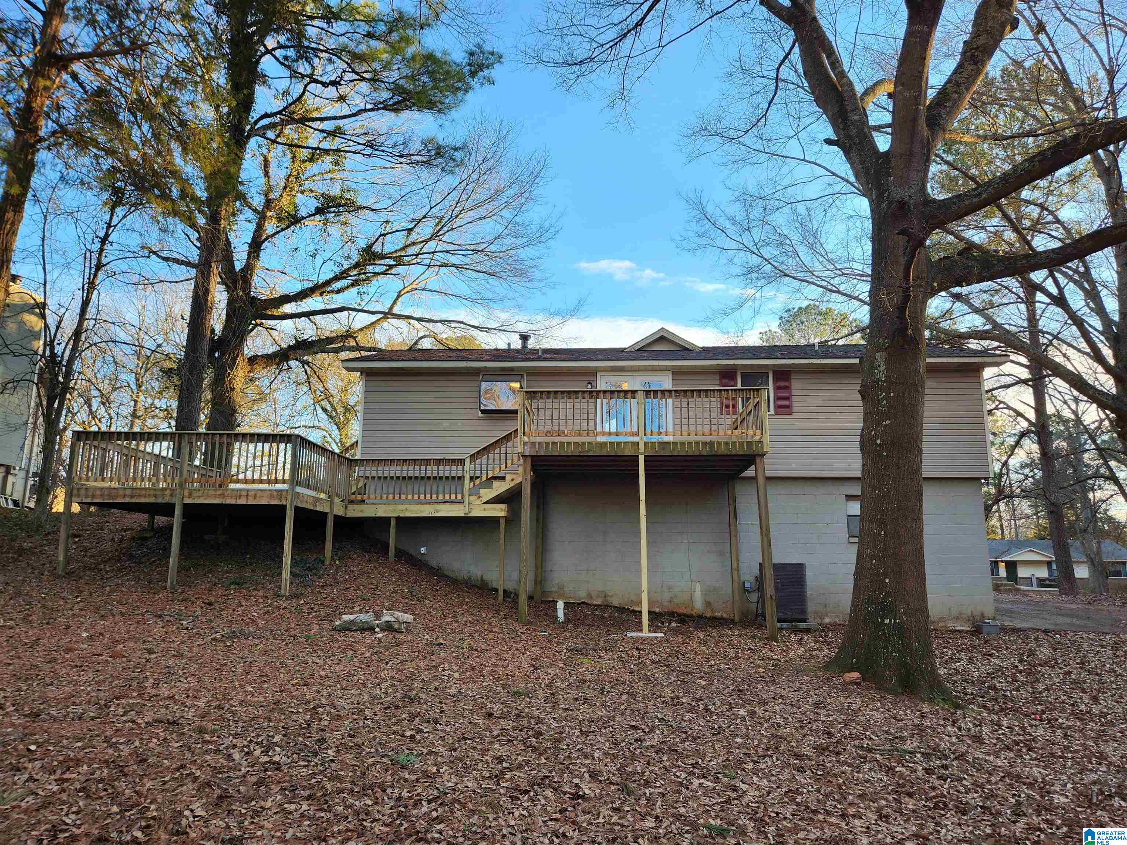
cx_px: 564
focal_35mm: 23
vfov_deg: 58.9
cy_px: 422
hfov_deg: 73.9
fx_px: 749
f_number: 1.8
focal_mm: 5.4
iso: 20
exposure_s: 1/159
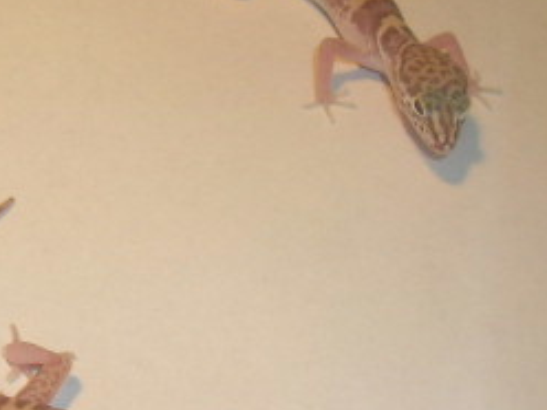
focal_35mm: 98
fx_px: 1549
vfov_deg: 15.0
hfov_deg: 19.1
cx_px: -79
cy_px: 309
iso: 50
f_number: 3.2
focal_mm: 6.3
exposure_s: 1/30
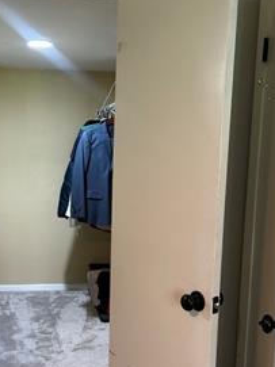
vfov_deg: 41.1
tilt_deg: -7.2
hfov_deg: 31.1
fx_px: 488
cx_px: 79
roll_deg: -1.3
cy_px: 211
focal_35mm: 46
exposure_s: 1/60
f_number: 1.5
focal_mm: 5.7
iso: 250
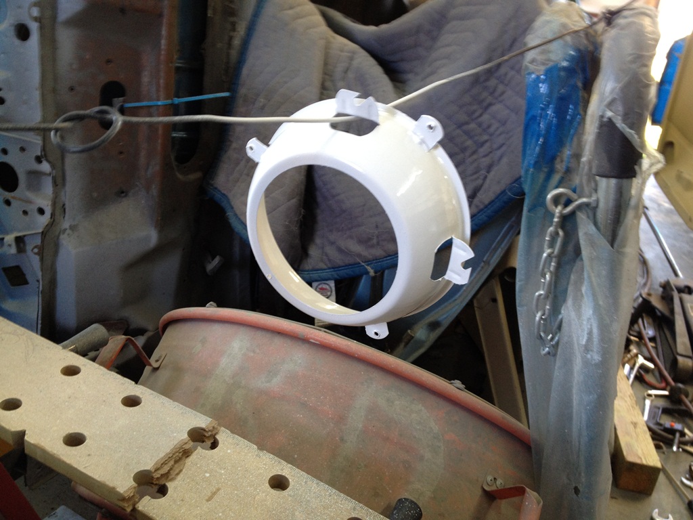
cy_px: 260
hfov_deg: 52.6
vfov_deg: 40.7
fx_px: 701
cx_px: 346
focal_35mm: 35
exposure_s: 1/20
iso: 100
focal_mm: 4.28
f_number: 2.4
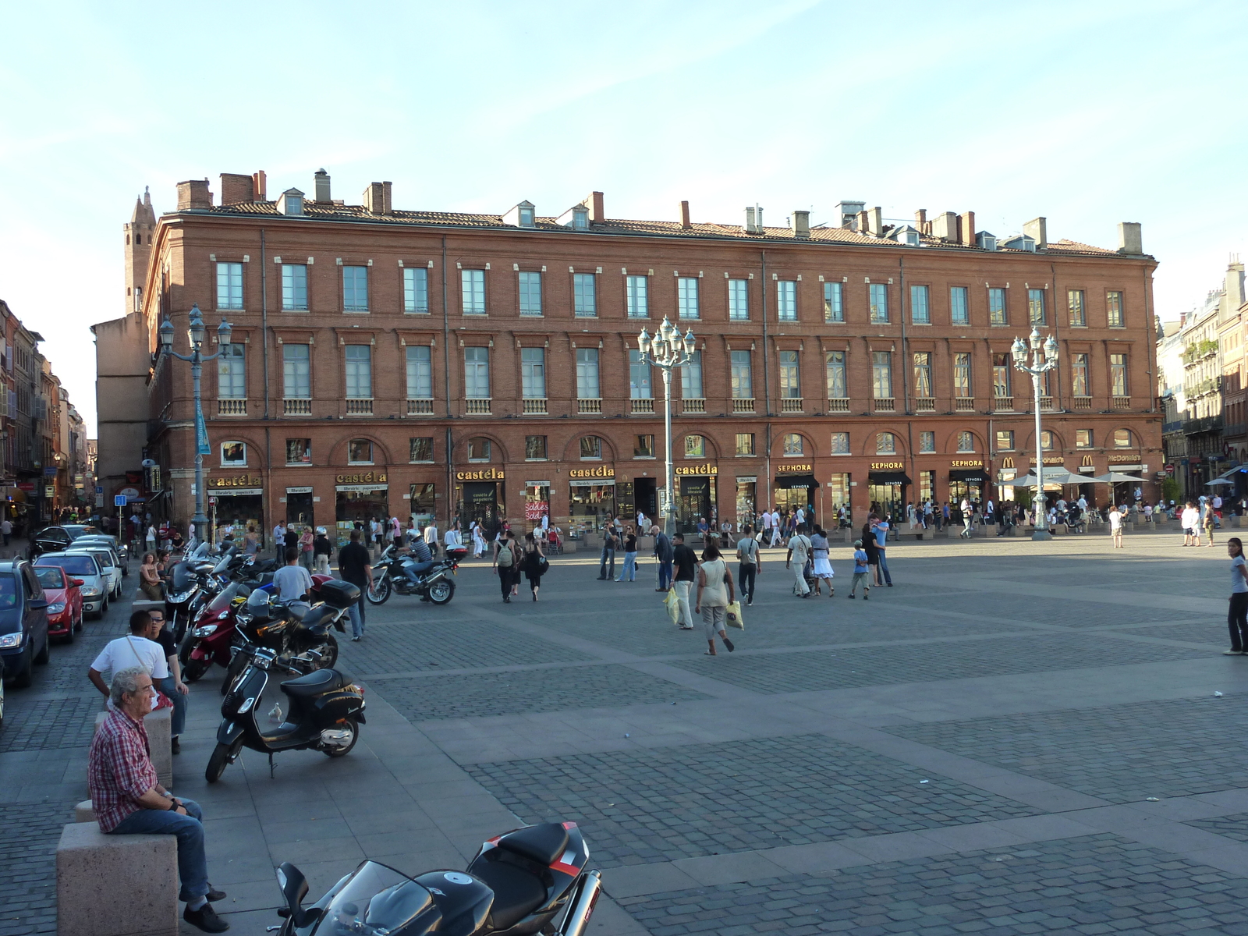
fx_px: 1262
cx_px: 624
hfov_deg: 52.6
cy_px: 468
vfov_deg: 40.7
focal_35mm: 35
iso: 125
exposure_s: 1/160
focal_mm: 5.7
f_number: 4
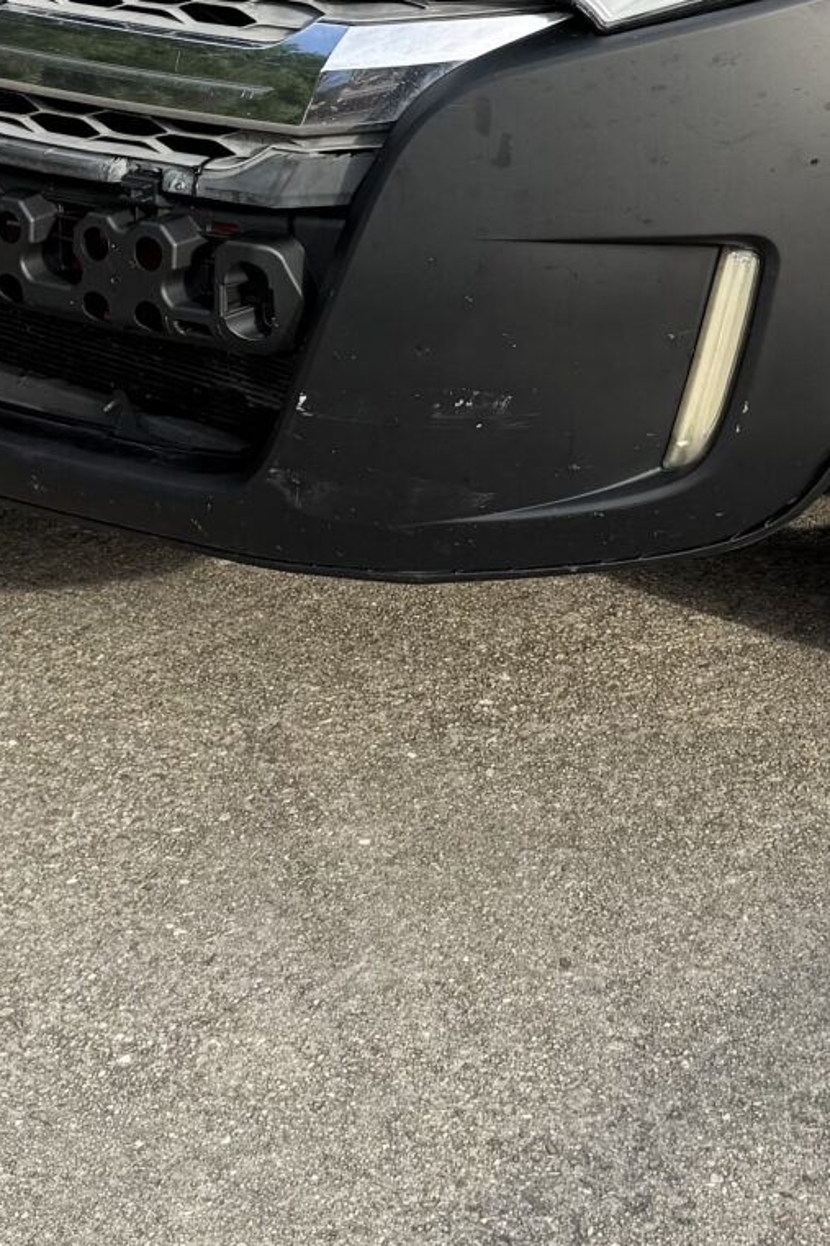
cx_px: 791
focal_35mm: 84
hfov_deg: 16.0
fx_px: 2906
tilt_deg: -11.6
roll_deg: -0.2
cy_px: -97
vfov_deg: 22.9
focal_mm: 6.76
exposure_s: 1/1292
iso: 80
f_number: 1.78
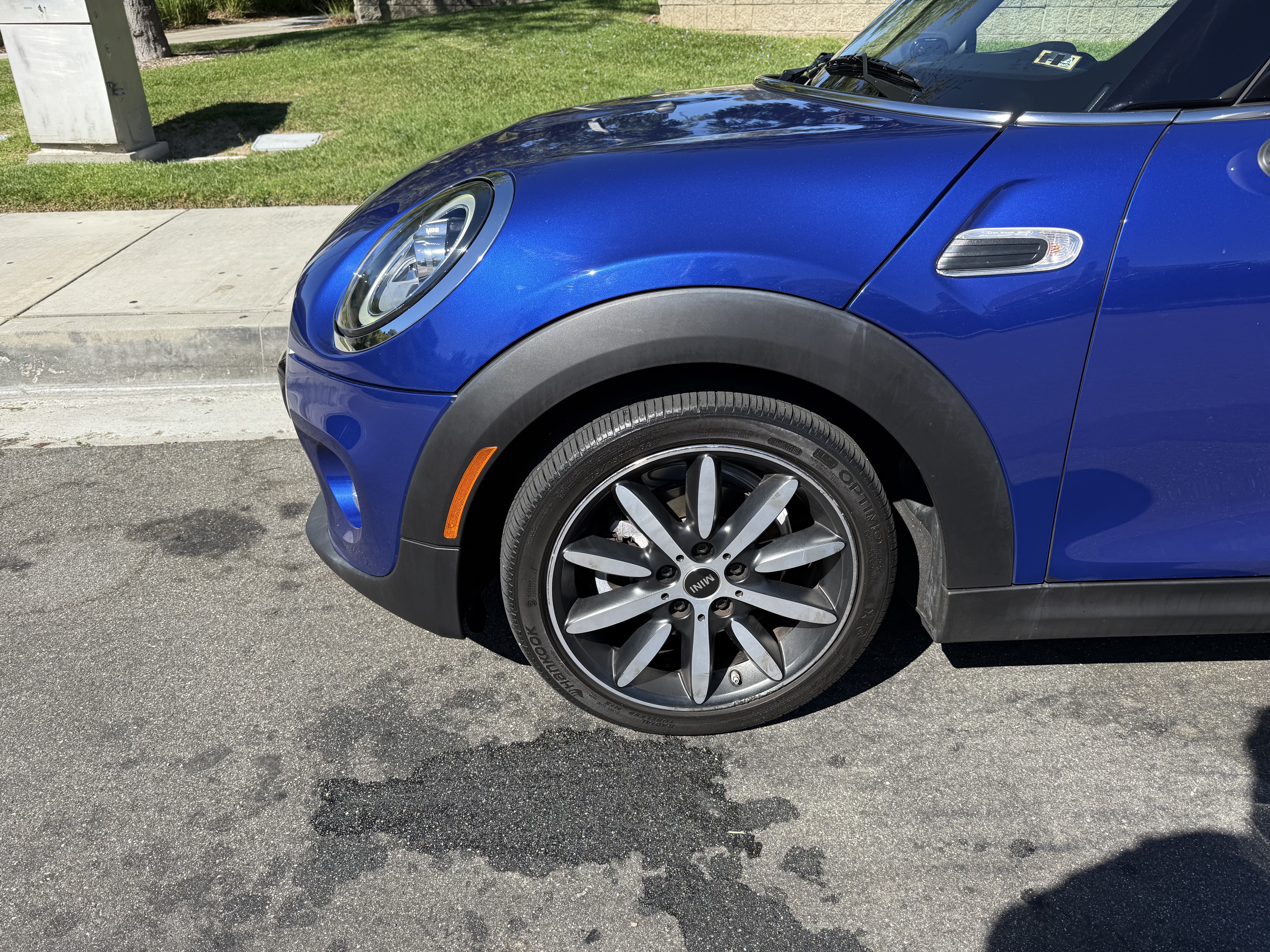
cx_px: 635
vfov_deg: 56.8
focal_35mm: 24
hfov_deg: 71.6
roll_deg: +1.1
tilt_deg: -27.1
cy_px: 476
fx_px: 881
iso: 80
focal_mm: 6.76
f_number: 1.78
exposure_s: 1/2299
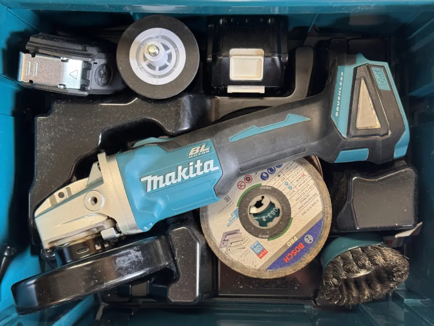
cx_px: 217
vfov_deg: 30.3
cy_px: 163
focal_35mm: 48
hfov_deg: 39.7
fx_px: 602
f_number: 1.78
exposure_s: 1/60
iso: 200
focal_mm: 6.76
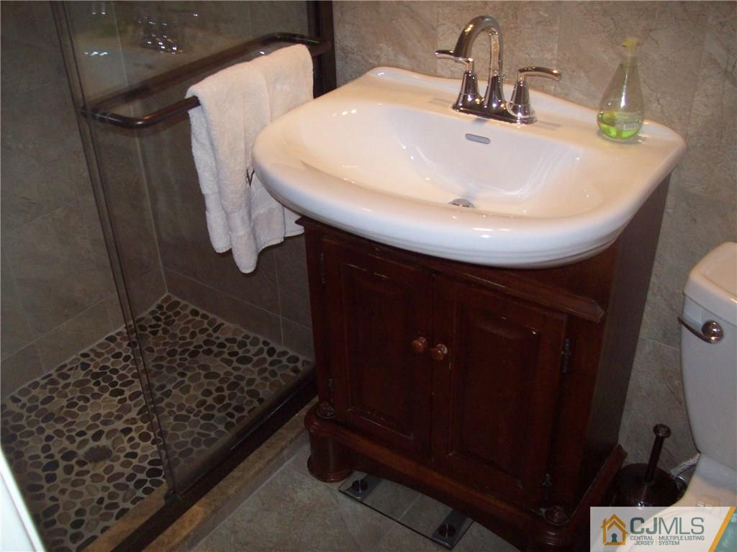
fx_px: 766
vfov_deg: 39.6
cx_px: 368
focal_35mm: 36
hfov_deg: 51.4
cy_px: 276
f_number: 2.7
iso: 200
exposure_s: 1/64
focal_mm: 6
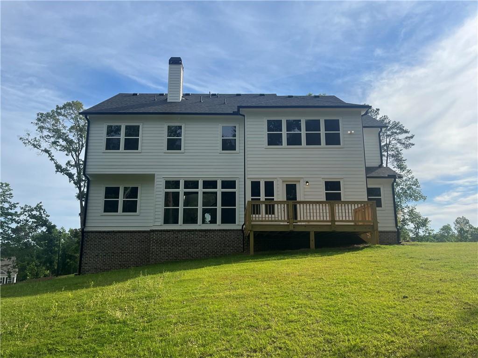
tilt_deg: +11.6
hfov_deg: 67.3
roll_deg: +0.0
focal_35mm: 26
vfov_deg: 53.1
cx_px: 239
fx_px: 359
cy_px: 179
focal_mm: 5.1
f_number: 1.6
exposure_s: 1/4651
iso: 50
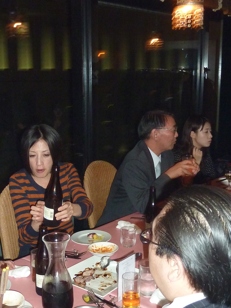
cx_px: 116
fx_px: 427
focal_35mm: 48
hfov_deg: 30.3
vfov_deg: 39.7
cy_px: 154
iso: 320
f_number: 3.3
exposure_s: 1/30
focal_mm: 4.4
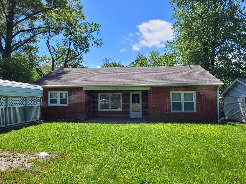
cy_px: 92
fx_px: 185
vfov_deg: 53.1
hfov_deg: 67.3
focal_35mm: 26
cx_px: 123
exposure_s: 1/1505
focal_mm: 5.4
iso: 40
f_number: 1.8
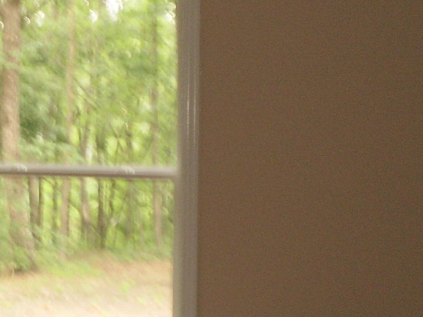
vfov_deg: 14.9
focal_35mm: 99
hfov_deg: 19.5
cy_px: 167
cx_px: 41
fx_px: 1210
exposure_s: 1/30
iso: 125
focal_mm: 6.3
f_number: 3.1
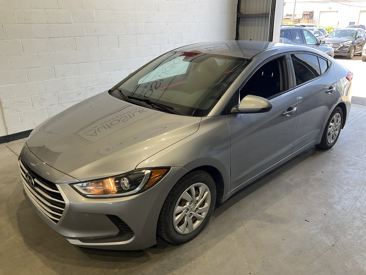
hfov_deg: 61.7
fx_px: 307
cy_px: 138
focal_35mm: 29
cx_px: 183
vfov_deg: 48.2
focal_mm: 3
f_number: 1.8
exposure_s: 1/120
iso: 40
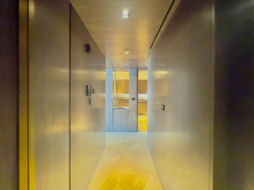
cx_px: 127
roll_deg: -1.5
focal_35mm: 14
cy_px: 95
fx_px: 103
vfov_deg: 85.7
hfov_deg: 102.1
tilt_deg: -1.2
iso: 1250
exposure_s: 1/25
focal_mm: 2.22
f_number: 2.2
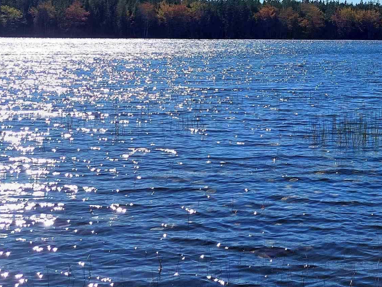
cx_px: 389
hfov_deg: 27.9
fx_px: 717
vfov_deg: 21.6
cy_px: -16
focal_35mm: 65
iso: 25
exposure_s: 1/1414
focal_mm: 5.23
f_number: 1.8
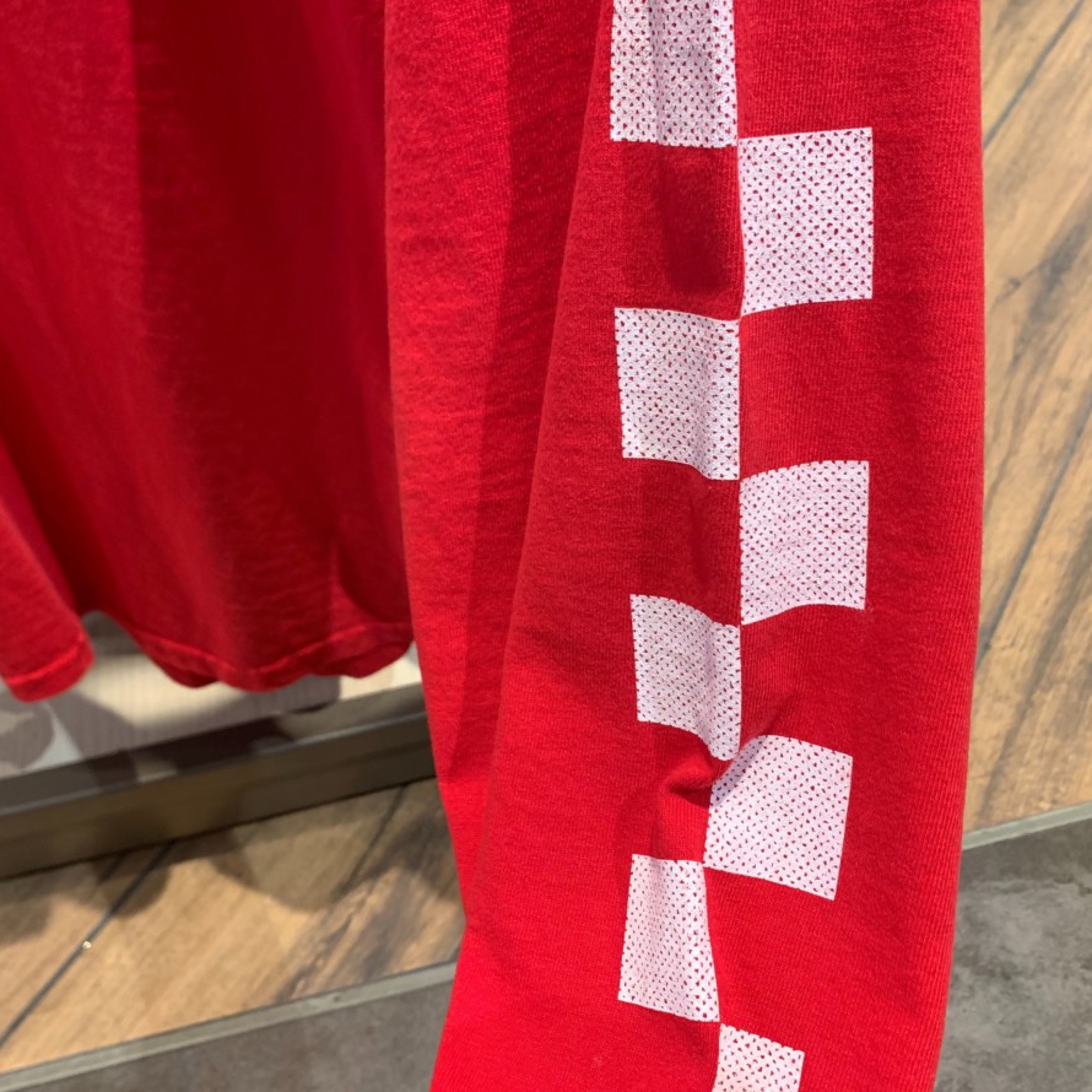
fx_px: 1106
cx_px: 533
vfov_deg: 52.5
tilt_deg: -49.6
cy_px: 546
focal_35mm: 31
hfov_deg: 52.5
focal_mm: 4.25
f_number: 1.8
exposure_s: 1/60
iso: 250
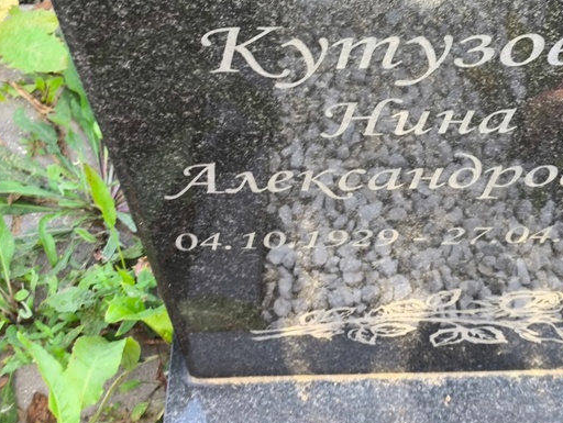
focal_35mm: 78
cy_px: 135
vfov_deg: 18.9
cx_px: 393
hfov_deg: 24.8
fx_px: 1270
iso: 100
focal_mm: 4.71
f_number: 1.7
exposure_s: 1/50
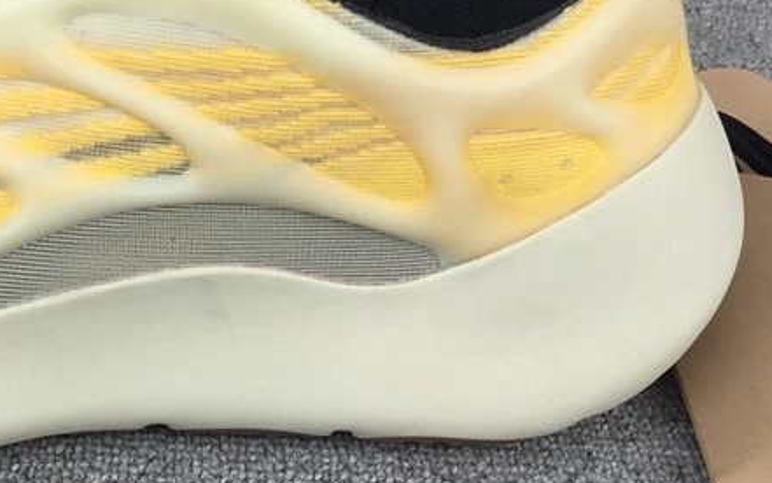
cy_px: 116
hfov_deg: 29.8
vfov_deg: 19.3
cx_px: 137
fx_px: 1410
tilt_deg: -27.1
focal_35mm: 67
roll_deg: -1.6
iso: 25
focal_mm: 3.3
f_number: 2.4
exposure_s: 1/306
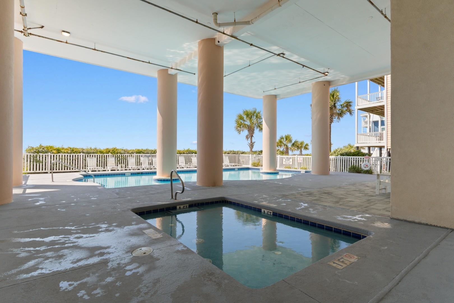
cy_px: 152
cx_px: 227
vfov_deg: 67.4
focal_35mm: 18
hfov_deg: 90.0
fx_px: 227
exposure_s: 1/160
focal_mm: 12
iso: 100
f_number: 6.3
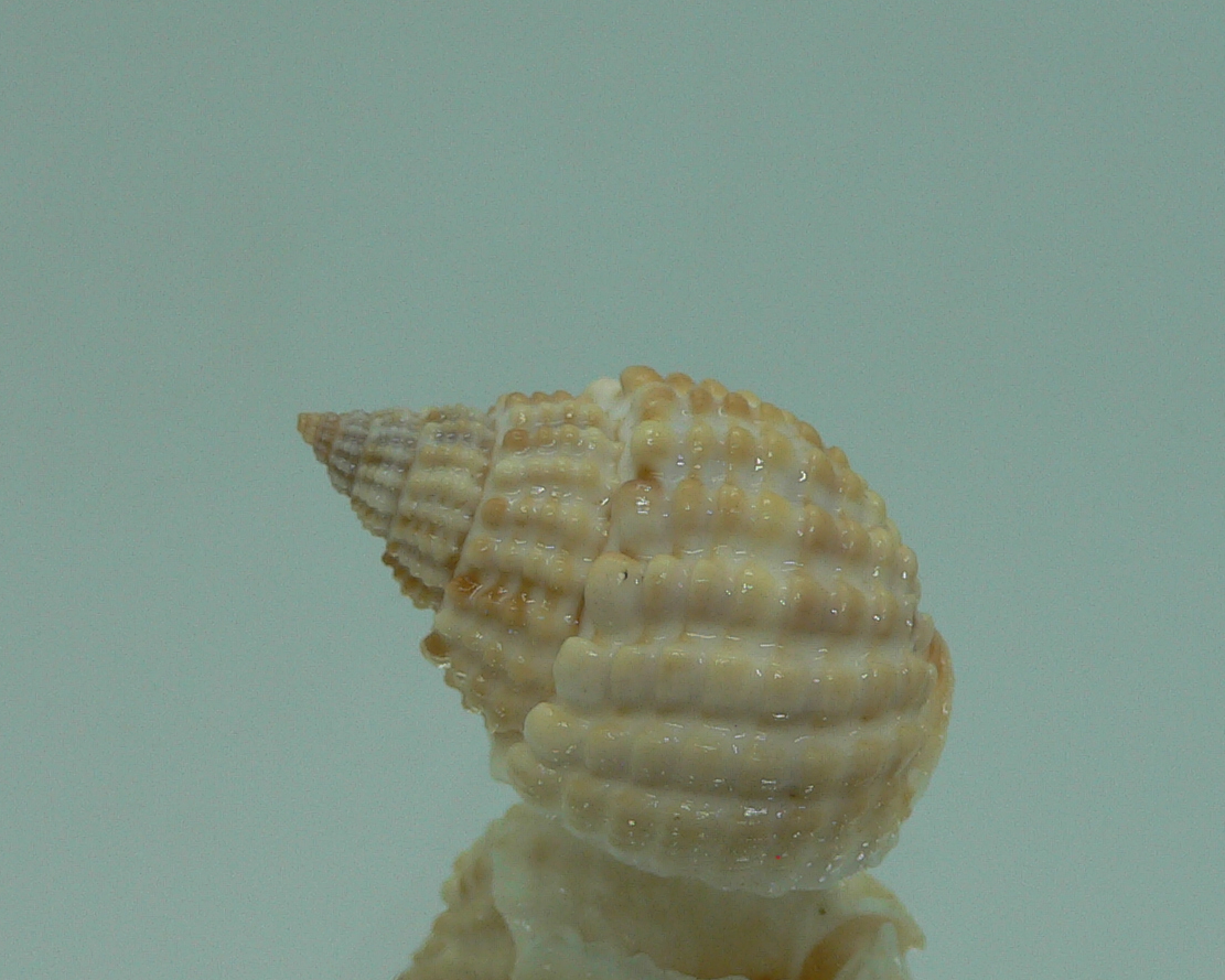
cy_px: 693
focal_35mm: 62
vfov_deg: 24.4
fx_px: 2248
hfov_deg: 30.5
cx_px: 654
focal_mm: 4.6
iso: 80
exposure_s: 1/60
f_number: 2.8
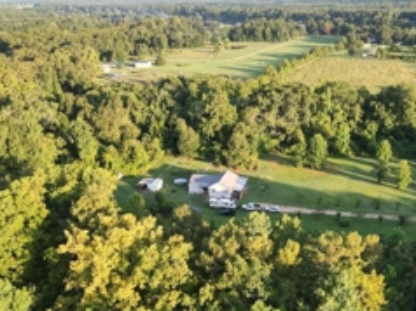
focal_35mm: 37
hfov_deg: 49.9
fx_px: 444
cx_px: 249
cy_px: 198
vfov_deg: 38.3
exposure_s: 1/640
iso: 100
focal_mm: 6.72
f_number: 1.7
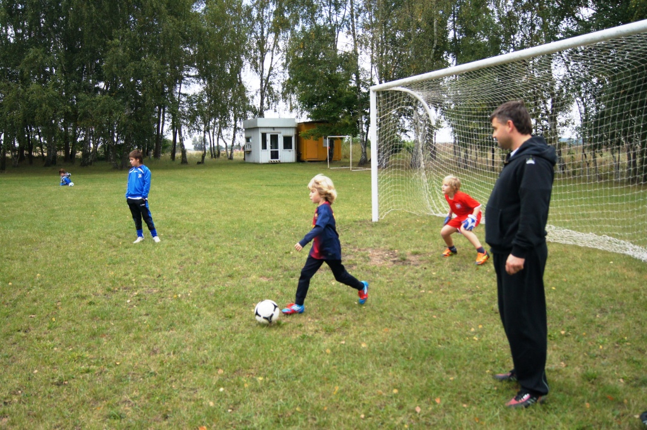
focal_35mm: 36
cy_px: 215
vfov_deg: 36.8
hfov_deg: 53.2
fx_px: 646
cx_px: 324
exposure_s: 1/2000
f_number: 4
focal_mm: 24
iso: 1000
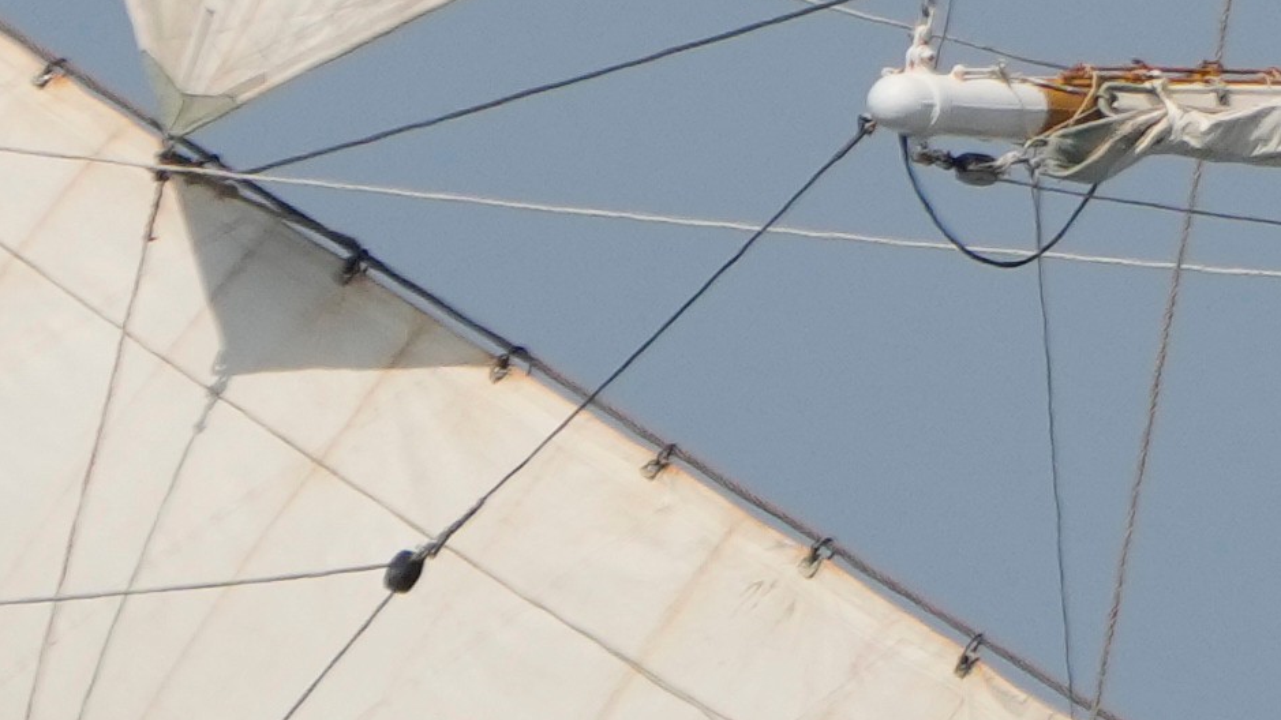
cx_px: 3435
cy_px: 1214
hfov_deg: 0.7
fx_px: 104236
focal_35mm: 3069
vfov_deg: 0.4
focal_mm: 327
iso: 320
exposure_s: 1/1600
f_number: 9
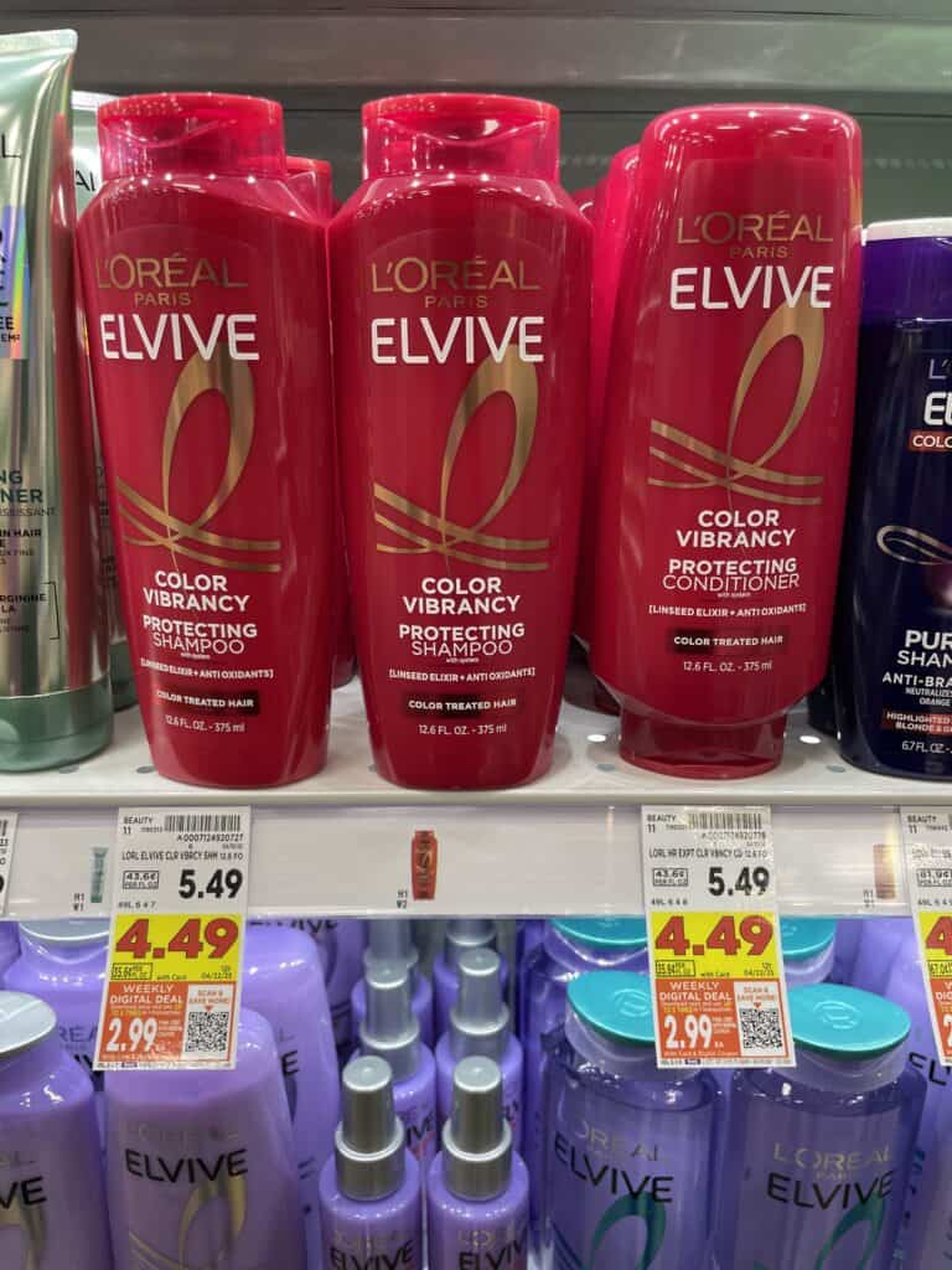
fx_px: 953
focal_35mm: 26
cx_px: 476
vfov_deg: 67.3
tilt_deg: -17.5
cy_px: 635
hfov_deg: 53.1
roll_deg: +0.3
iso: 100
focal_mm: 4.2
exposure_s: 1/120
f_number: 1.6
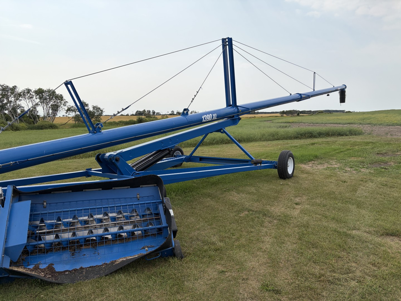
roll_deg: +2.1
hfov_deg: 67.3
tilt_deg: -4.1
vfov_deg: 53.1
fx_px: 301
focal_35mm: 26
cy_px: 150
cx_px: 200
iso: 50
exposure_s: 1/4608
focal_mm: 5.96
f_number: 1.6
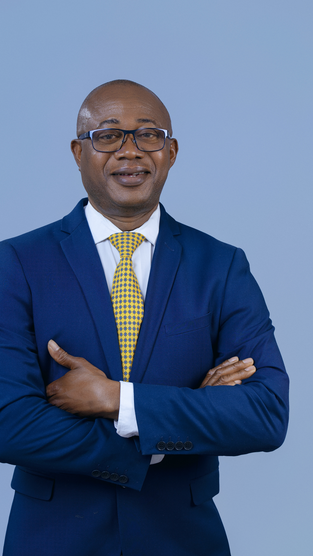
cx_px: 129
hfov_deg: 10.0
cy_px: 278
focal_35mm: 121
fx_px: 1785
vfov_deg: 17.7
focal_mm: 115
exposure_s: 1/200
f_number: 5
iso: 125
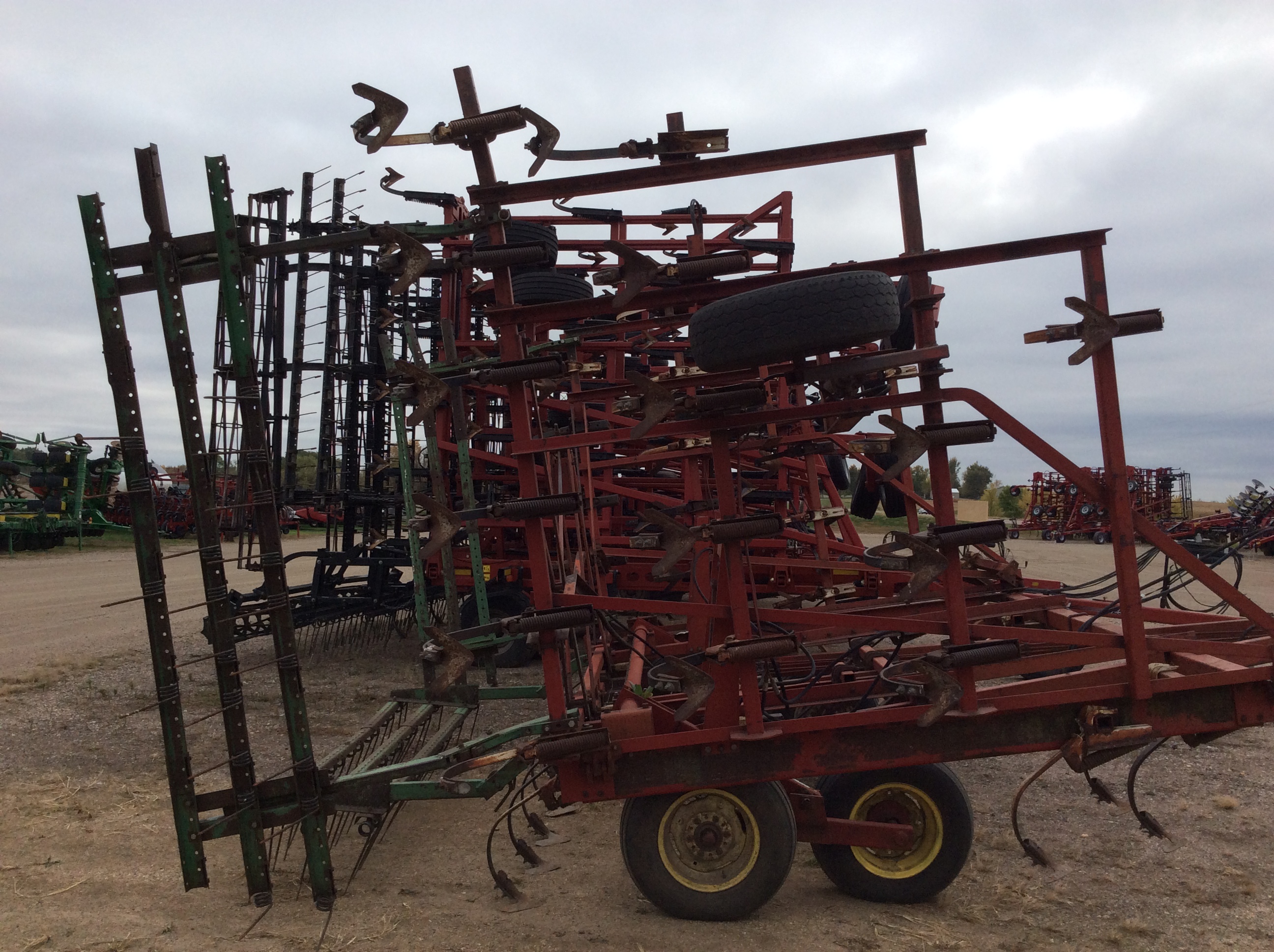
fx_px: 1176
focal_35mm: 32
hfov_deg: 56.9
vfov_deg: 44.1
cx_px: 637
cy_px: 476
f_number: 2.4
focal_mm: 3.3
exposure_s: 1/894
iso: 32
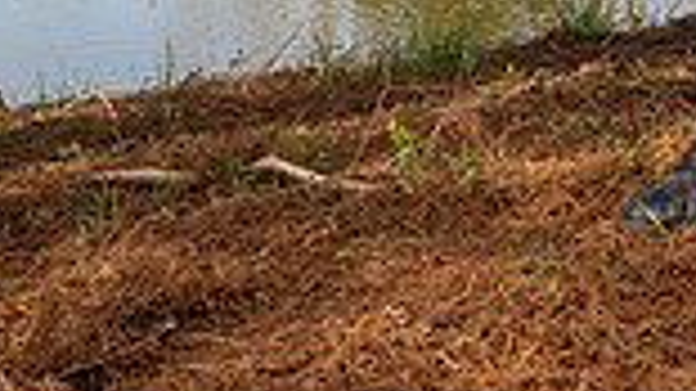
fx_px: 1623
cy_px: -544
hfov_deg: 23.4
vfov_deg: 11.4
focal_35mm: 88
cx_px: 651
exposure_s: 1/250
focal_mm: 29
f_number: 8
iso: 125
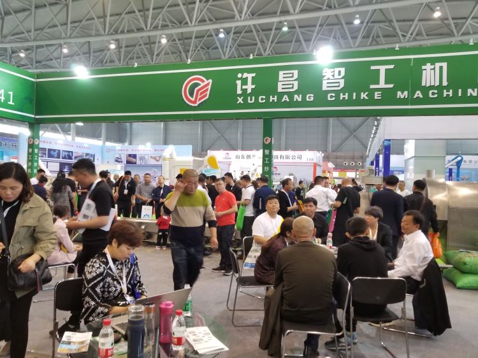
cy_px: 179
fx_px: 359
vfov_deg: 53.0
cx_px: 239
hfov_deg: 67.3
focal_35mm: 26
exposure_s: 1/33
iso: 200
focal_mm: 4.25
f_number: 1.7
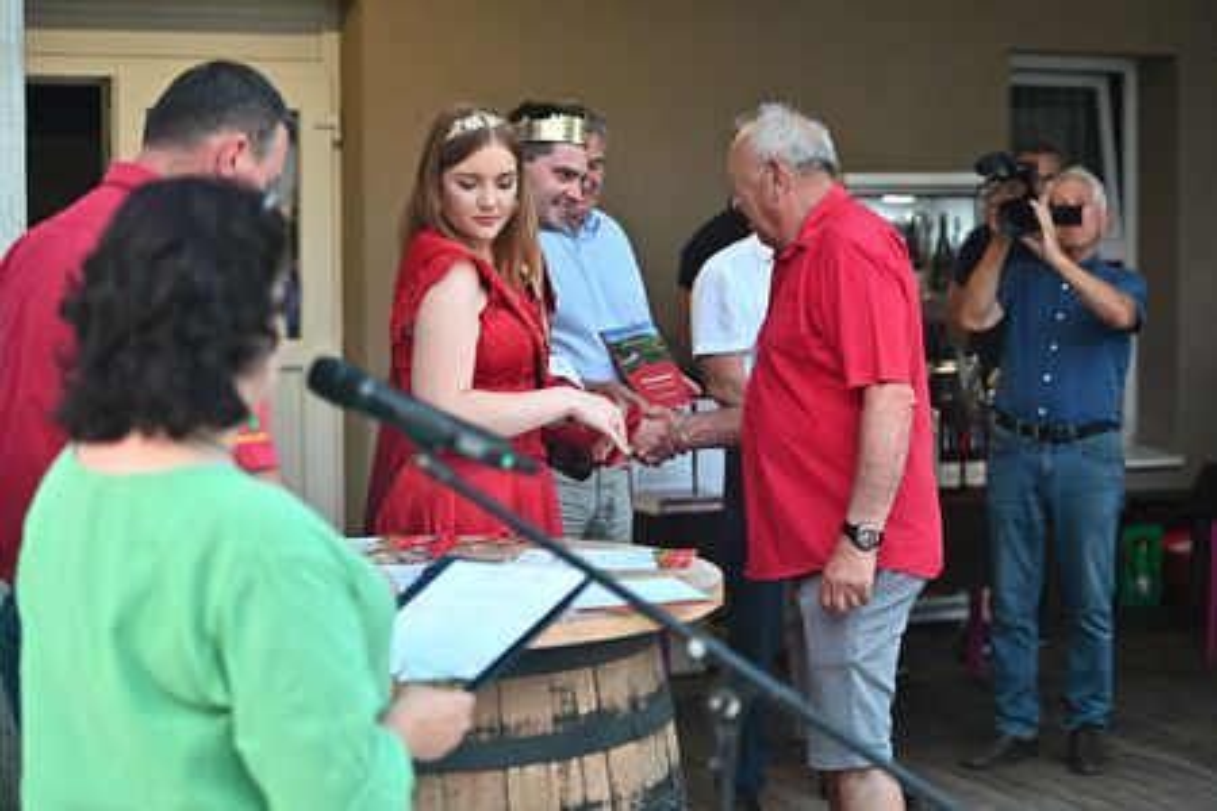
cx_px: 608
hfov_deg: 28.8
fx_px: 2366
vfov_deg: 19.5
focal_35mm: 70
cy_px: 406
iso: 1000
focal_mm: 70
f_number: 3.2
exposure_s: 1/320
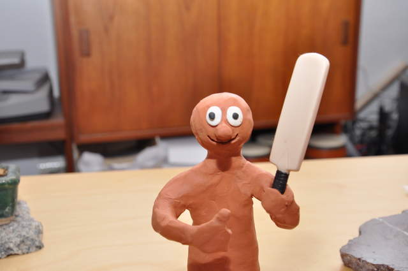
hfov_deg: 37.9
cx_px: 204
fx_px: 594
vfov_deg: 25.7
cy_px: 136
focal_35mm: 52
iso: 640
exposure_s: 1/50
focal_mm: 35
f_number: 9
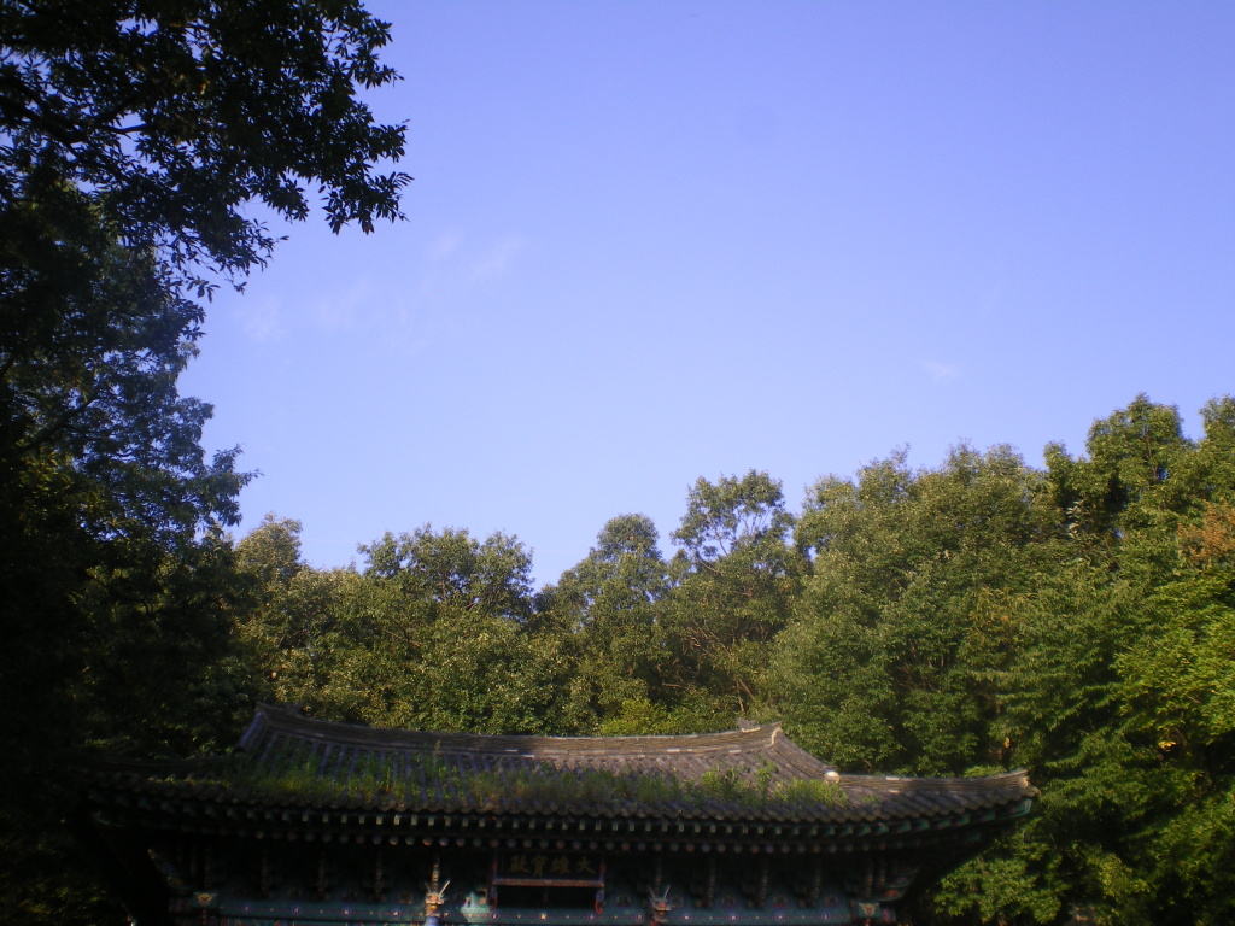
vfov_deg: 37.7
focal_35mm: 38
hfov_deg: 49.0
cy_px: 463
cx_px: 618
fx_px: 1356
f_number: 4.6
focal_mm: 6.3
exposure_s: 1/125
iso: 64
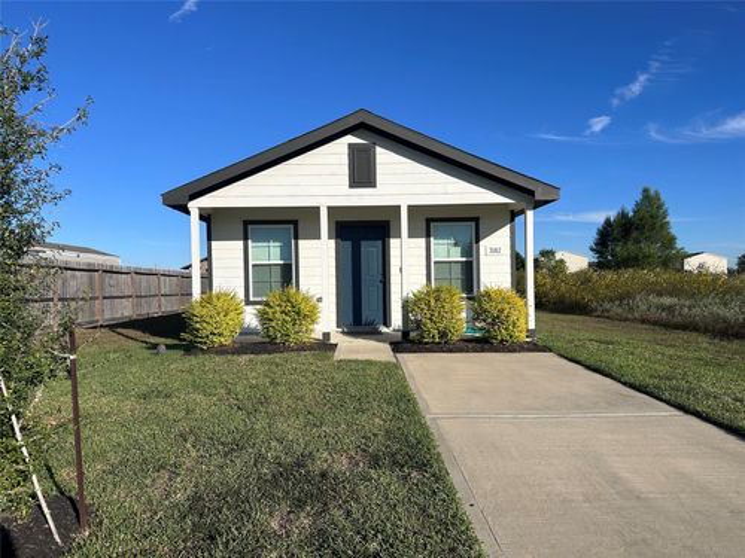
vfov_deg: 56.8
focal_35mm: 24
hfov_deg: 71.6
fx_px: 517
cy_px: 279
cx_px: 372
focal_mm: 6.86
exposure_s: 1/6623
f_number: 1.78
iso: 80
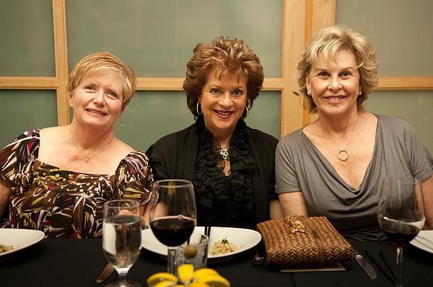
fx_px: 559
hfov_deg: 42.4
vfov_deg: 28.9
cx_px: 216
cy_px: 144
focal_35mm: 46
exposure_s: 1/80
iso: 1000
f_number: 2.8
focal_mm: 31
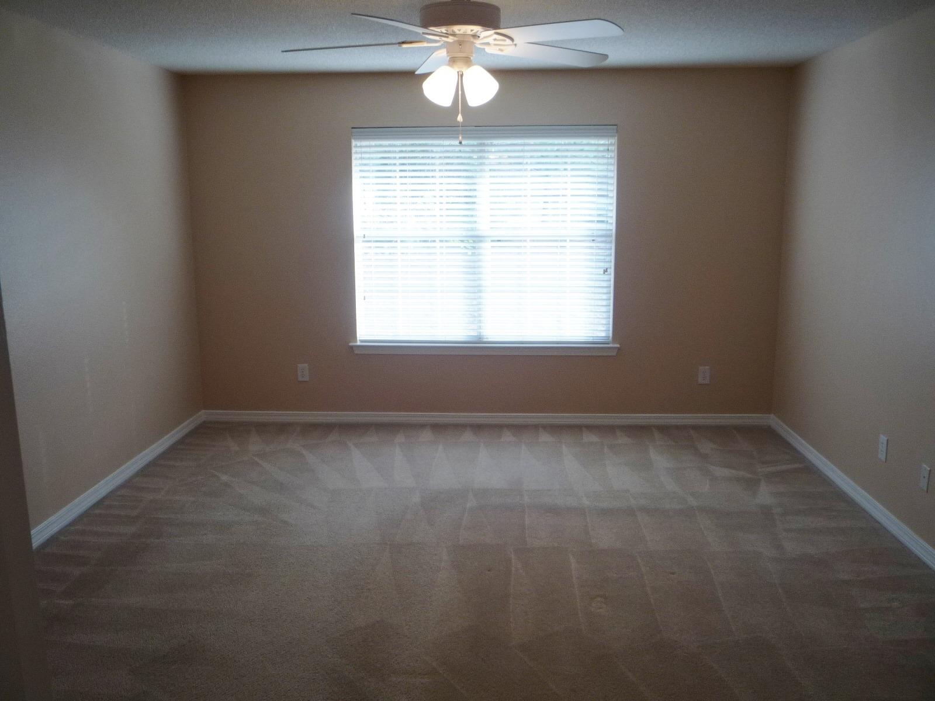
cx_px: 468
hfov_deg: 60.0
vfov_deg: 46.8
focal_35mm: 30
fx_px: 810
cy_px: 350
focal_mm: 5.2
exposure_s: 1/50
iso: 100
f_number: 3.3
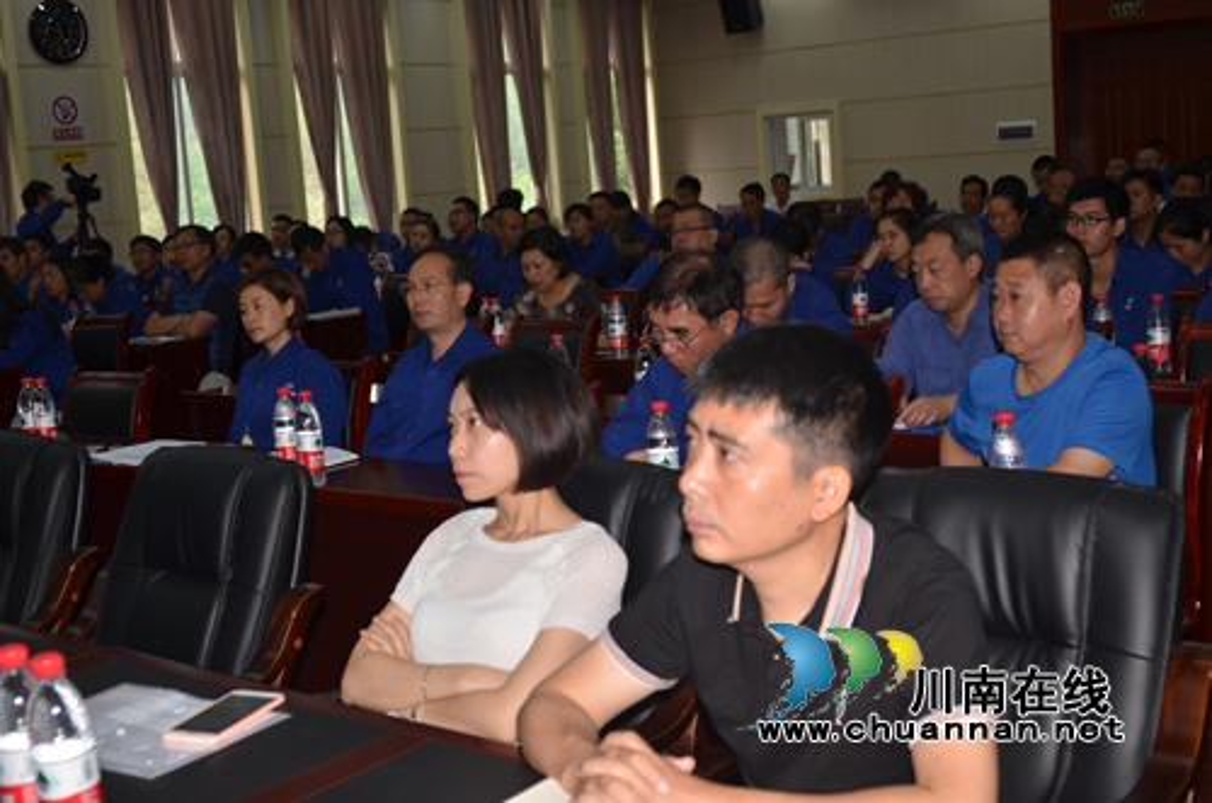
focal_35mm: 48
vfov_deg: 27.9
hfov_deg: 41.2
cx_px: 606
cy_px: 402
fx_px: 1612
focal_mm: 32
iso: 100
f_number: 3.5
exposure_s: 1/60
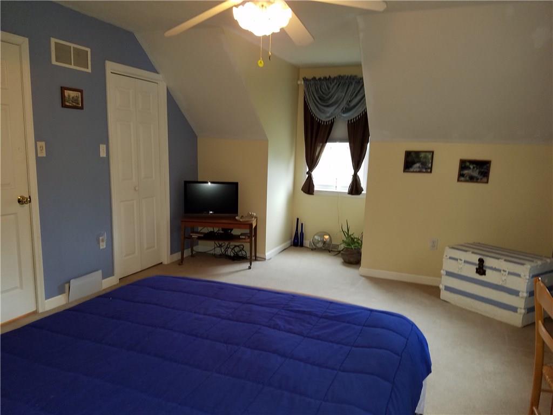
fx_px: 415
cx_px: 276
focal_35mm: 26
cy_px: 208
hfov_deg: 67.3
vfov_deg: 53.1
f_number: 1.7
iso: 125
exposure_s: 1/13
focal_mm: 4.2
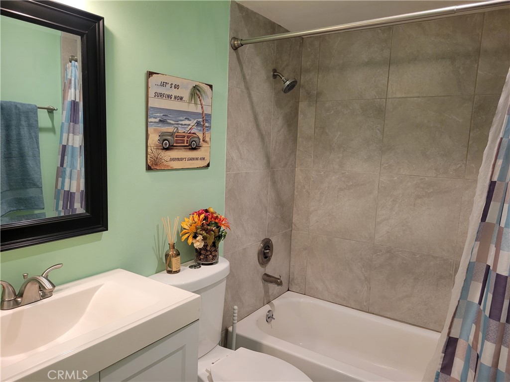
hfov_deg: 67.3
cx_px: 255
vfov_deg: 53.1
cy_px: 191
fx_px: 383
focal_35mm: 26
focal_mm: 5.4
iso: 250
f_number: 1.8
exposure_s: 1/120
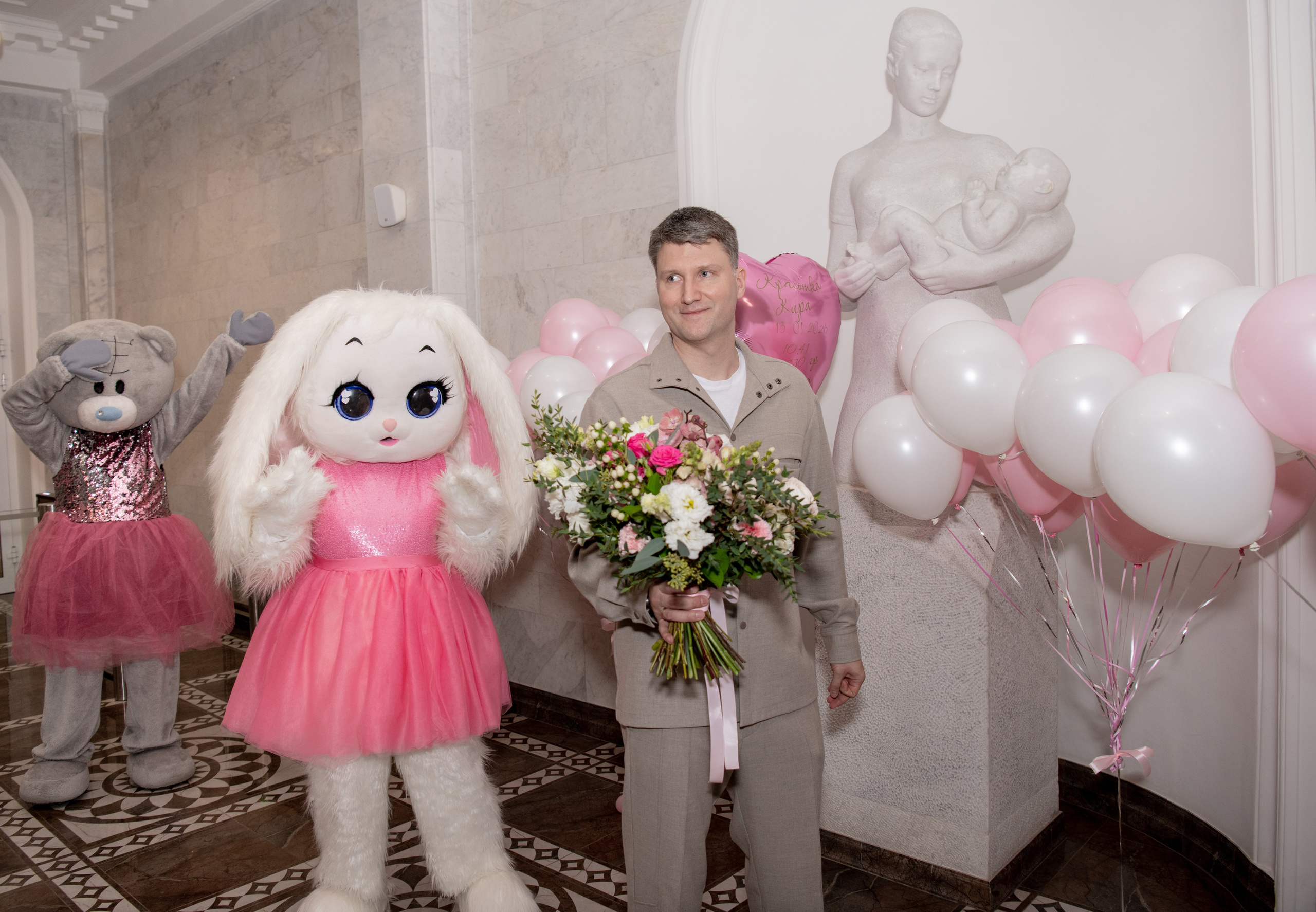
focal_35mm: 27
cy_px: 419
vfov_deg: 49.6
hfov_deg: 67.4
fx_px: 986
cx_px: 626
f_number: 4
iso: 640
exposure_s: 1/160
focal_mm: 24
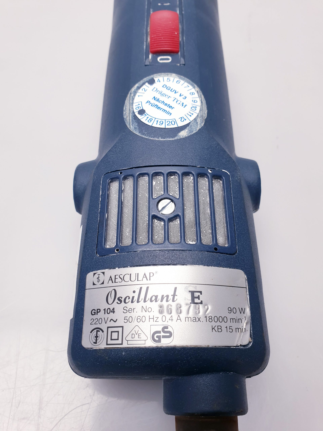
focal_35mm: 26
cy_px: 216
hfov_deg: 53.1
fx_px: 323
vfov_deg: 67.3
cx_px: 162
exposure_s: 1/50
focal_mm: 4.3
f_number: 2.4
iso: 50
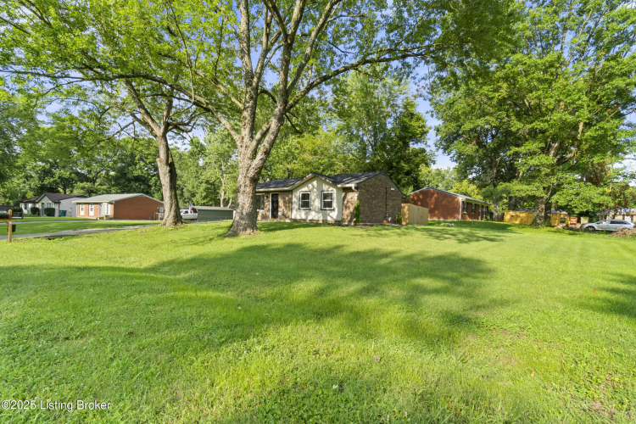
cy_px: 212
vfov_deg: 77.3
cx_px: 318
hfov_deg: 100.4
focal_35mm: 15
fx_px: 265
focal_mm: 10
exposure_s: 1/125
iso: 400
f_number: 10
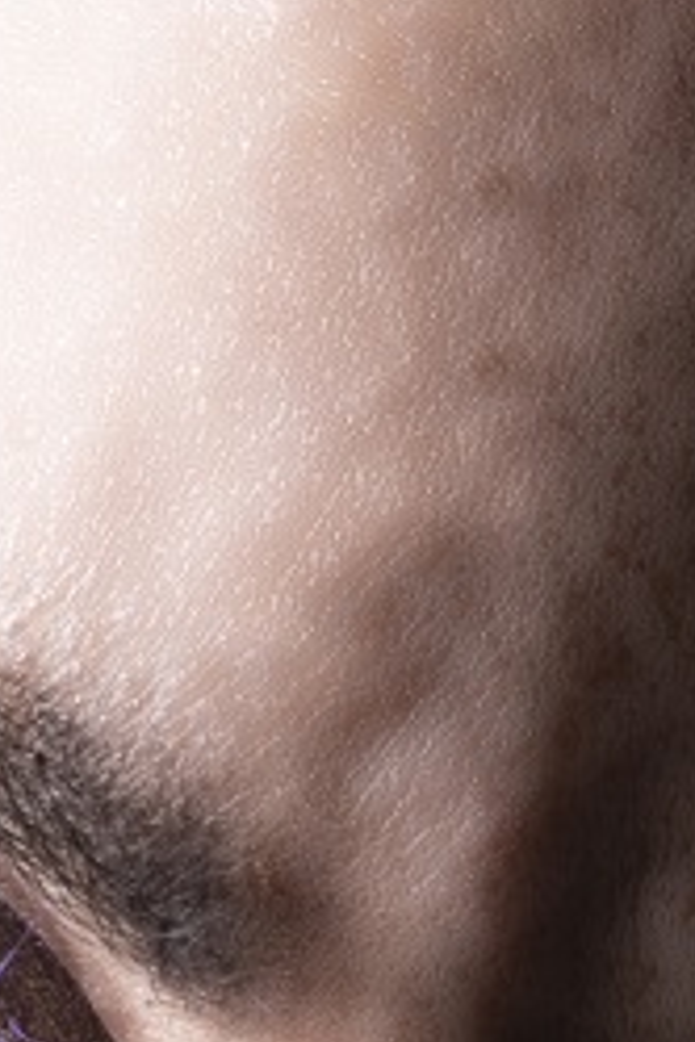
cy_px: 1285
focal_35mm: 540
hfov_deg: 2.5
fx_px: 15636
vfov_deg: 3.8
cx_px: 274
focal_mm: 70
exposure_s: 1/200
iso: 160
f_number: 18
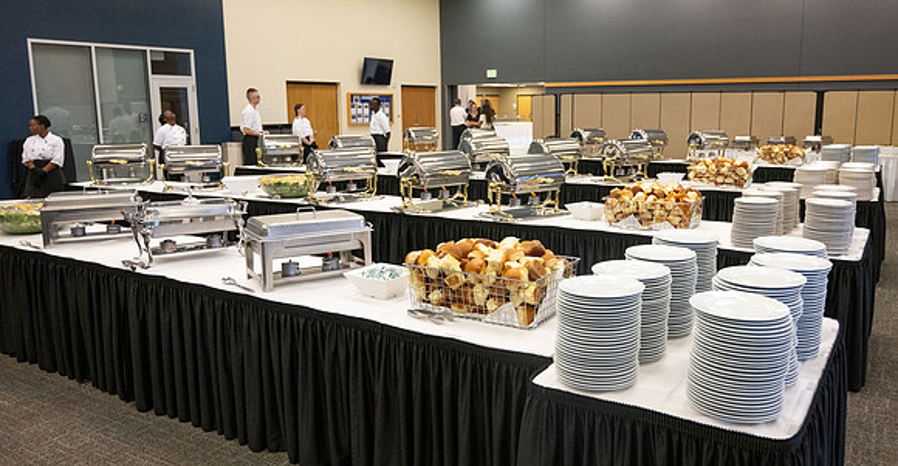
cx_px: 486
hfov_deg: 64.9
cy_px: 219
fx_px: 705
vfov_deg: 36.6
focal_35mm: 30
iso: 3200
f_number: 4
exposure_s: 1/250
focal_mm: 24
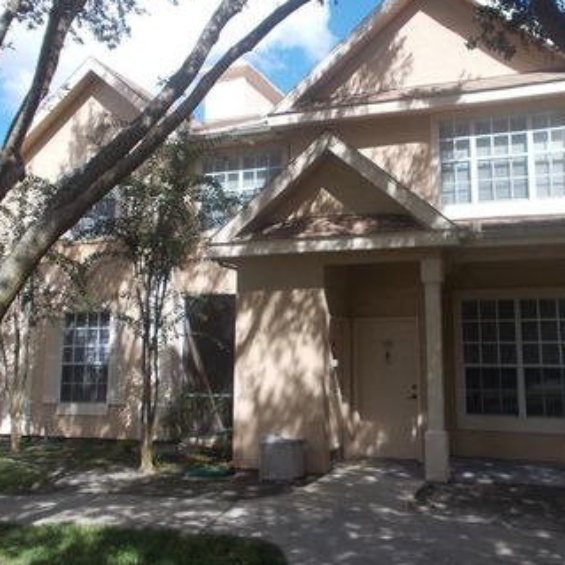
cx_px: 319
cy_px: 249
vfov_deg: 46.0
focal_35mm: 36
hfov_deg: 45.9
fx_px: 665
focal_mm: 4.6
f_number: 8
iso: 80
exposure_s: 1/80
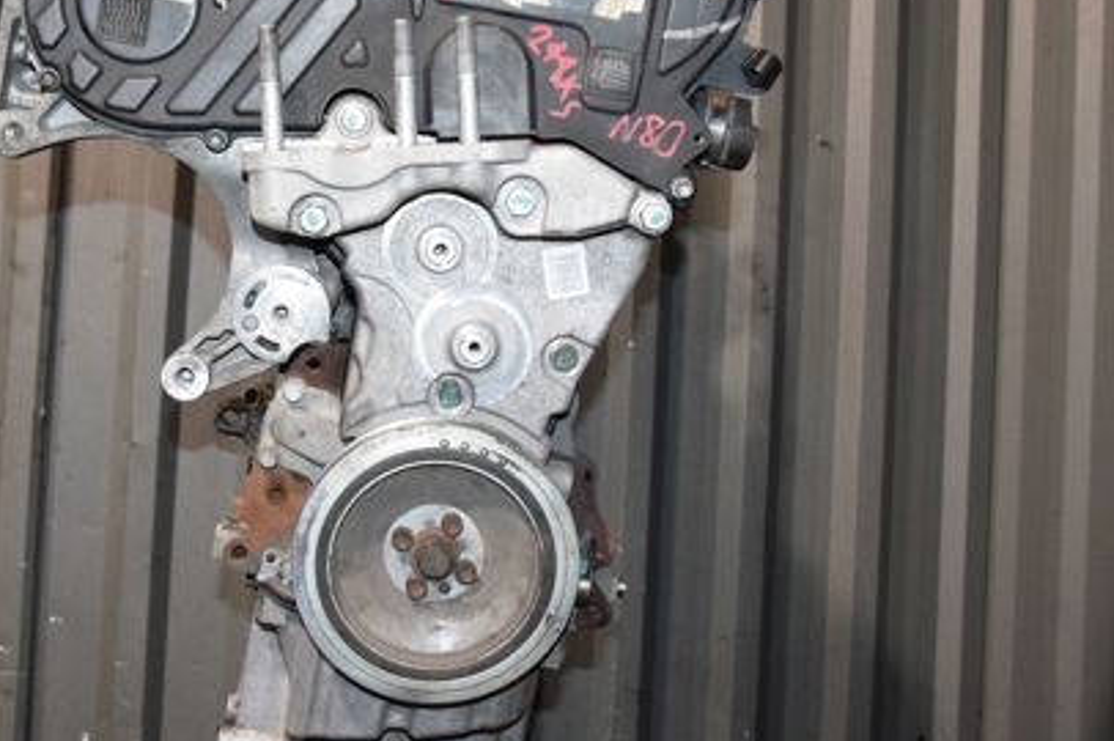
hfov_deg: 37.9
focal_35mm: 52
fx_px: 1608
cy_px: 302
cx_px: 390
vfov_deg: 25.9
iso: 1600
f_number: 5.6
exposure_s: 1/60
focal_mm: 22
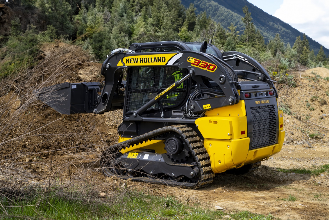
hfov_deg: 33.4
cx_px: 164
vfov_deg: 22.6
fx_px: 548
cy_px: 110
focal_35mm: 60
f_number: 13
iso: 100
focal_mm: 60
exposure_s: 1/125
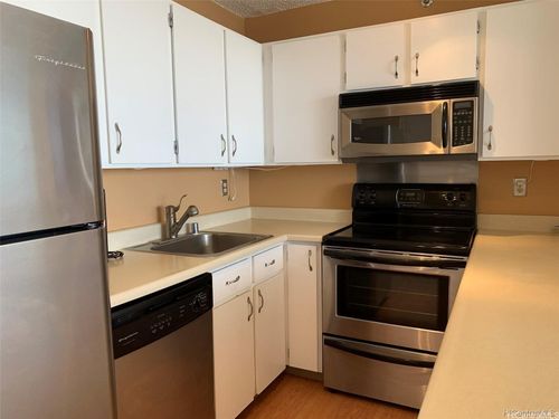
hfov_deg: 67.3
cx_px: 280
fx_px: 420
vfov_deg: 53.1
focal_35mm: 26
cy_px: 210
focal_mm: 4.25
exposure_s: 1/60
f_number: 1.8
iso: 80
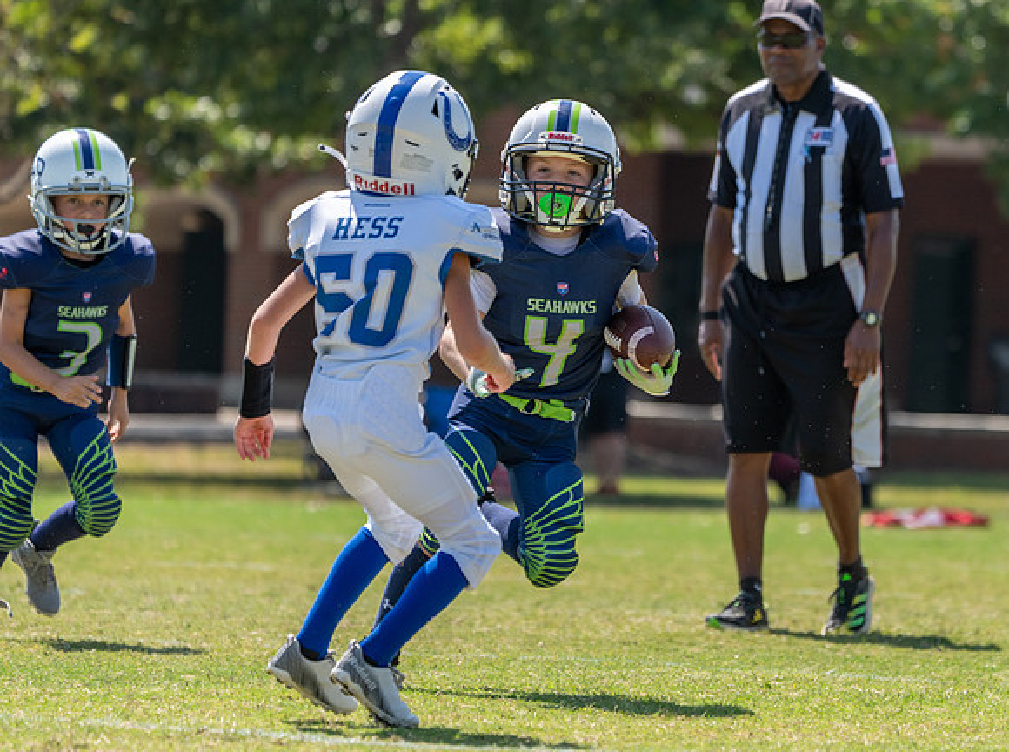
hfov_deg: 6.0
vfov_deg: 4.4
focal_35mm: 334
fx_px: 9699
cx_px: 651
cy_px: 417
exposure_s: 1/1000
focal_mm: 253
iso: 320
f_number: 5.6
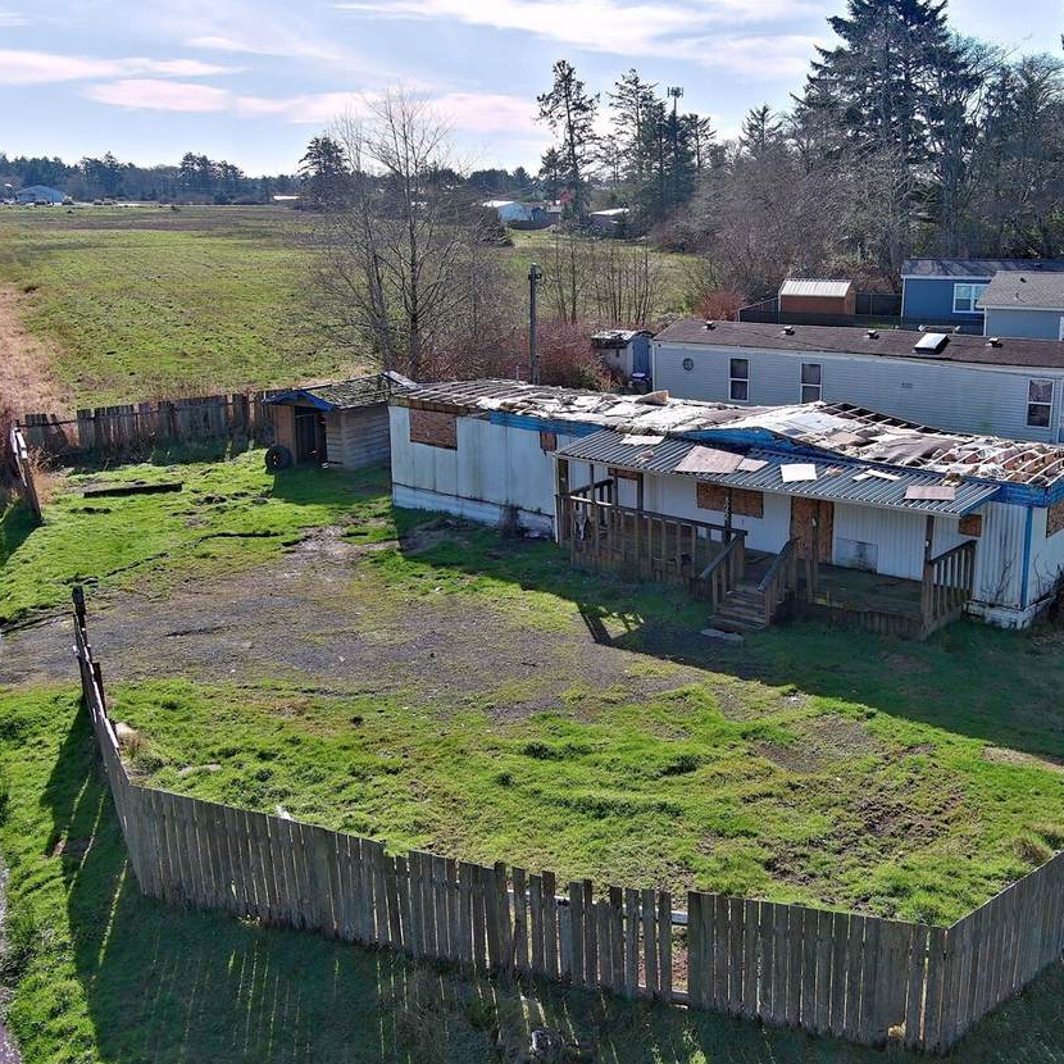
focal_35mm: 38
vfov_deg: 43.9
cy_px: 522
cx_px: 683
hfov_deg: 43.4
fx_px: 1321
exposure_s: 1/829
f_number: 2.8
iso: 100
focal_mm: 10.57
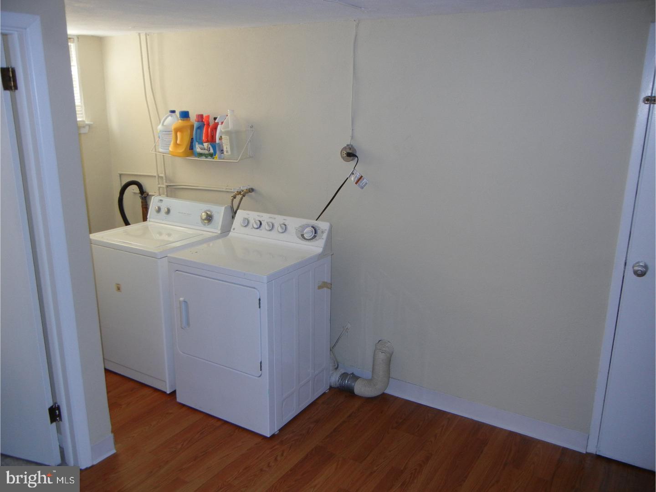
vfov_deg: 46.8
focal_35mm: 30
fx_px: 569
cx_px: 328
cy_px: 246
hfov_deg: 60.0
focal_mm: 5.4
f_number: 3.5
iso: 200
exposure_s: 1/30
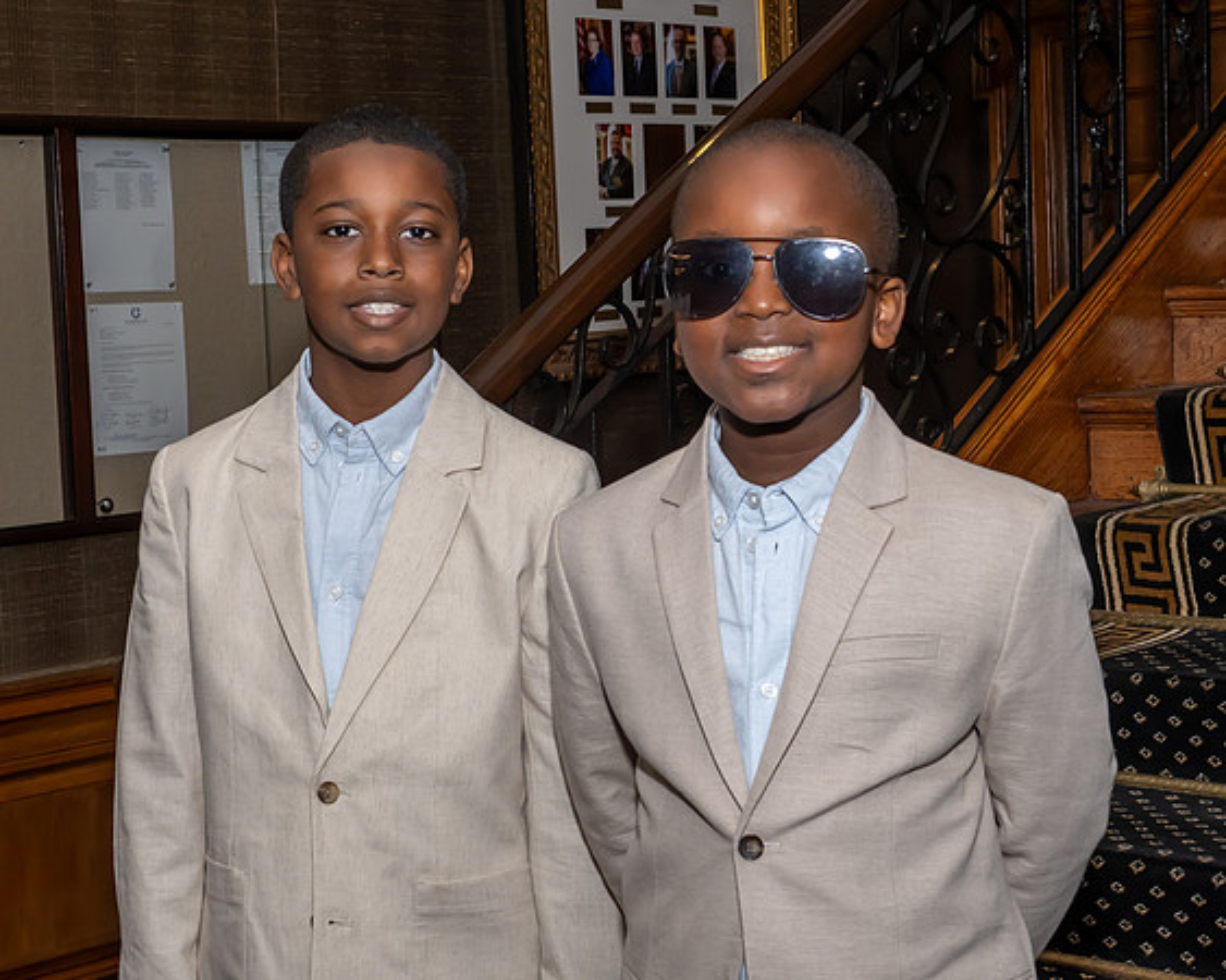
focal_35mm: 61
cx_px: 613
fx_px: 2226
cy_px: 457
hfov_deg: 30.8
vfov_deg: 24.8
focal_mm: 34
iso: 640
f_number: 7.1
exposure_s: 1/250
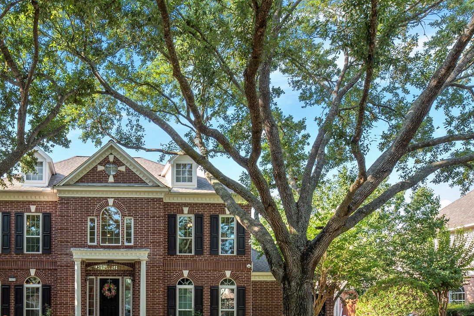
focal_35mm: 34
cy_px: 300
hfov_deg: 52.9
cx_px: 109
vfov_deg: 35.9
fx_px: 448
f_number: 8
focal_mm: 17
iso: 140
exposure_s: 1/30
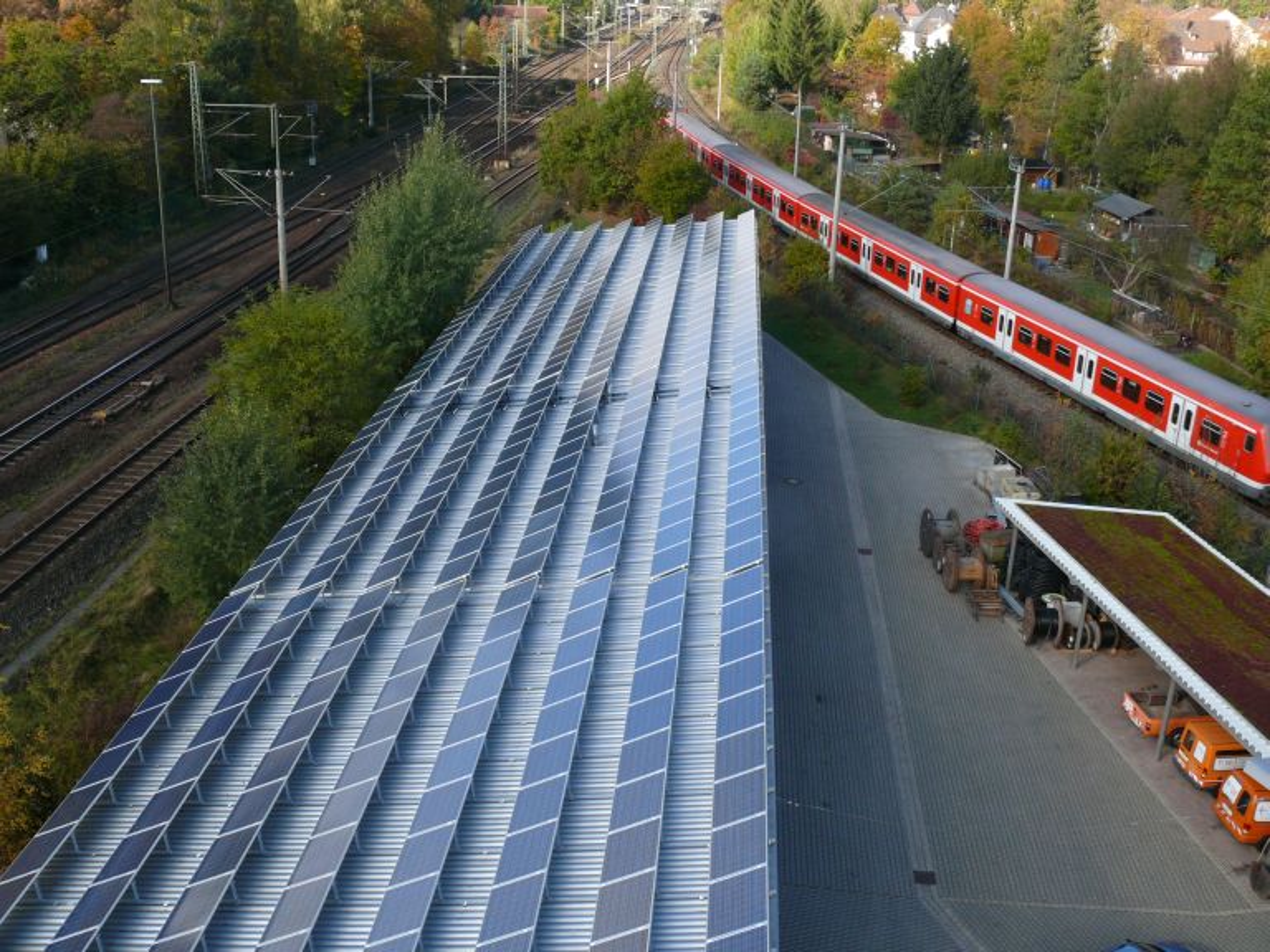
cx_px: 635
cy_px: 476
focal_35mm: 35
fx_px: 1284
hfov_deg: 52.6
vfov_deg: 40.7
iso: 100
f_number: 4.5
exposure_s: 1/200
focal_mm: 7.4
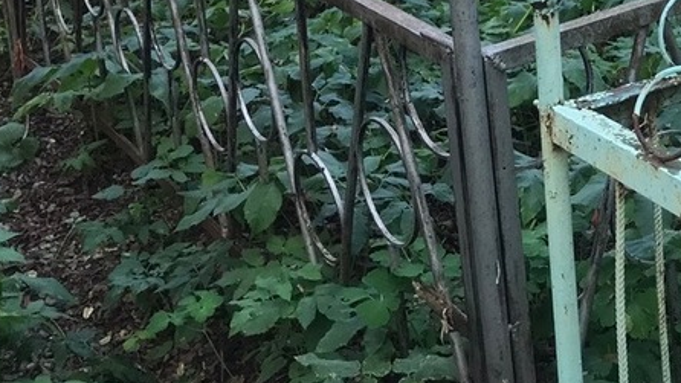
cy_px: -182
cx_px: 637
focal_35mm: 70
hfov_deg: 28.7
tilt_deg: -10.5
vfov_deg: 15.9
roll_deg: +4.8
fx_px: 1264
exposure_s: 1/100
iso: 40
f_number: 1.8
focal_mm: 3.99
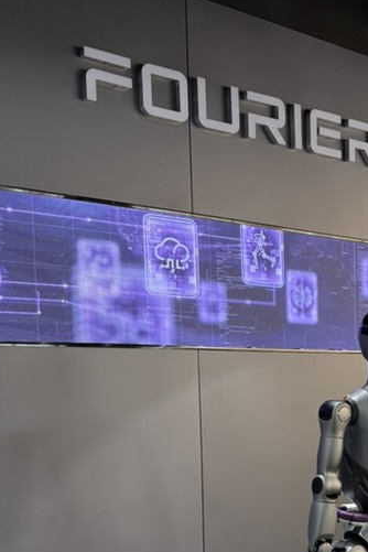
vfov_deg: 37.3
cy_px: 454
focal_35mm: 51
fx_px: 782
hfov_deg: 24.7
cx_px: 405
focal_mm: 6.76
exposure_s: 1/120
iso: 160
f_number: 1.78
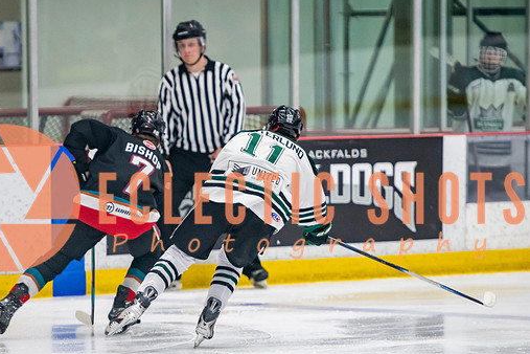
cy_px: 198
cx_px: 213
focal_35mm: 316
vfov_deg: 4.3
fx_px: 4652
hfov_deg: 6.5
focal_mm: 185
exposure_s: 1/640
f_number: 3.2
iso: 2000
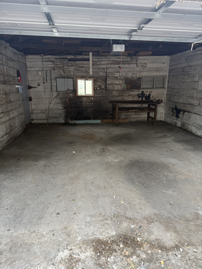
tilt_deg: -13.6
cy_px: 134
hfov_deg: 56.8
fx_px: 187
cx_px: 101
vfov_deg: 71.6
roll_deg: -1.4
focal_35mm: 24
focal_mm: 6.76
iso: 80
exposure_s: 1/358
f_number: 1.78
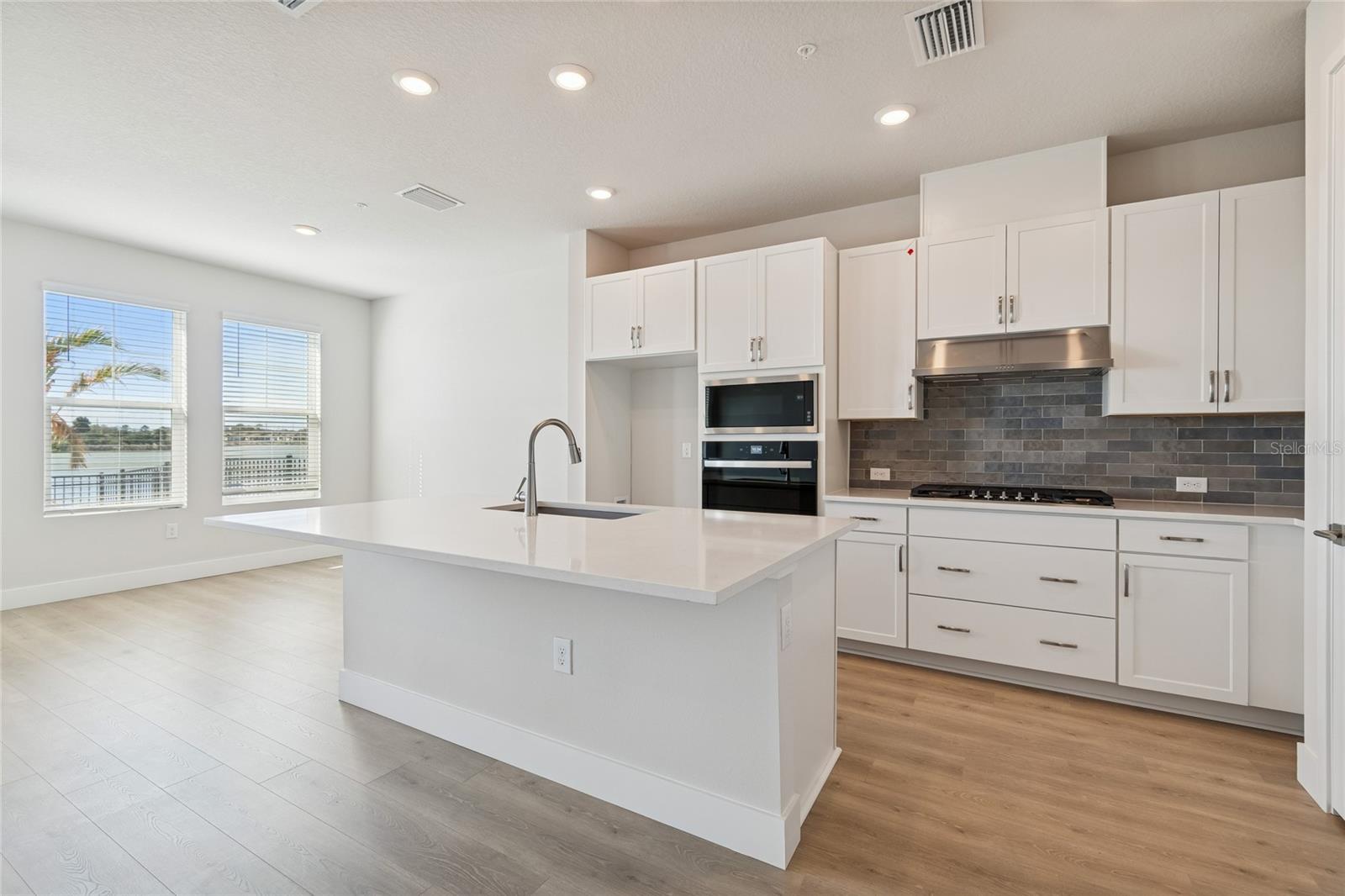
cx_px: 672
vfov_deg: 77.3
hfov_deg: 100.4
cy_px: 448
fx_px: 560
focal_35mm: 15
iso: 100
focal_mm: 10
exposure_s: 1/13
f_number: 7.1
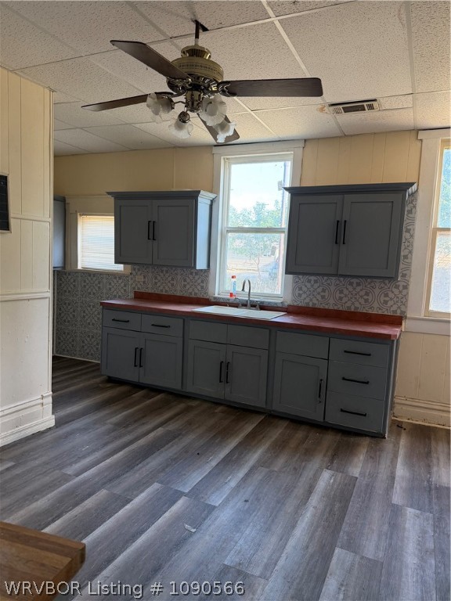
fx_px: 417
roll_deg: -3.4
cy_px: 300
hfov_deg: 56.8
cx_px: 226
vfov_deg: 71.6
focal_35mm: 24
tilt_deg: -6.0
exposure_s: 1/79
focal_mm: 6.76
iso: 200
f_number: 1.78
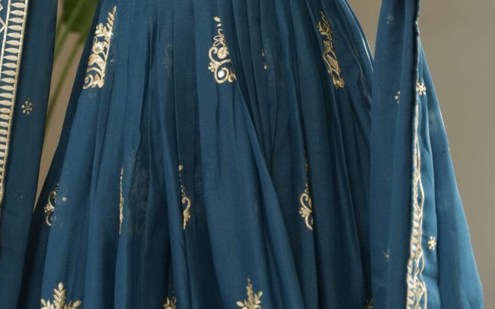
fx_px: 2503
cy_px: 109
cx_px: 250
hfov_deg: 11.3
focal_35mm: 186
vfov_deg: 7.1
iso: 800
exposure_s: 1/200
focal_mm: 58.8
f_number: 3.2
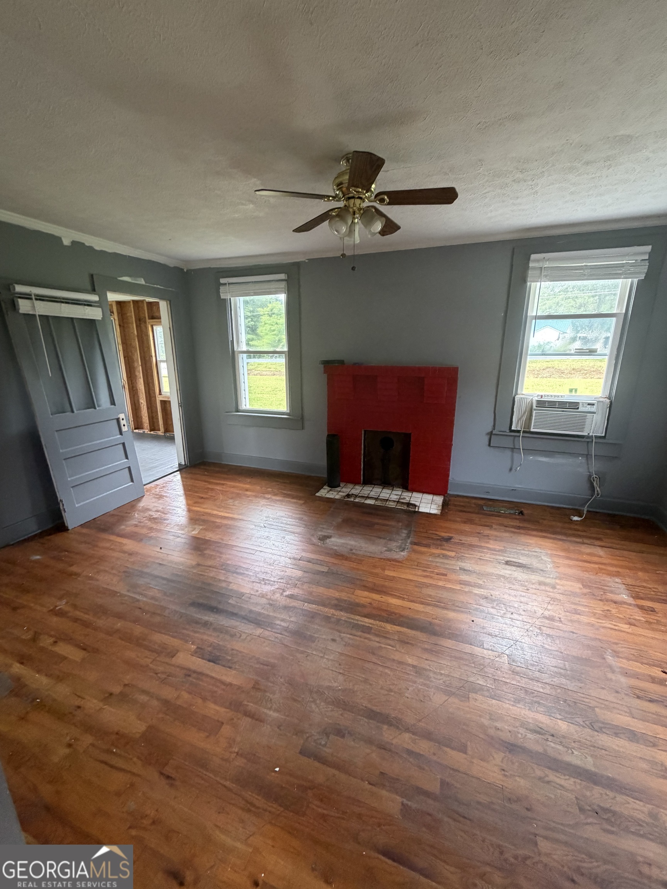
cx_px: 334
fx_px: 360
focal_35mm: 14
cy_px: 444
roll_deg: +0.6
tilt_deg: -15.5
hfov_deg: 85.7
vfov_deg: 102.1
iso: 320
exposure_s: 1/89
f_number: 2.2
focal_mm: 2.22
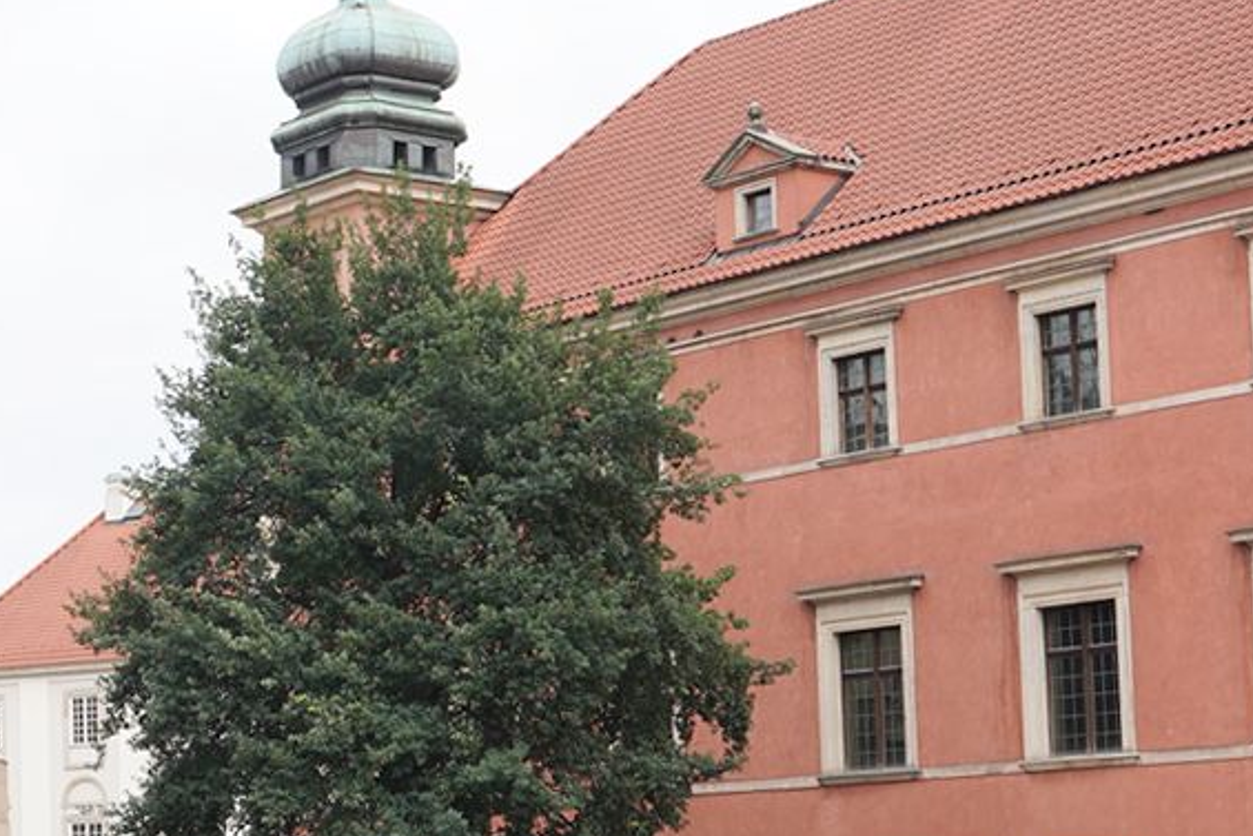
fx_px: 2959
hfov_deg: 22.5
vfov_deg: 16.0
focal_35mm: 85
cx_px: -137
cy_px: 674
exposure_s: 1/100
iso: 100
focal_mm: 24
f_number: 9
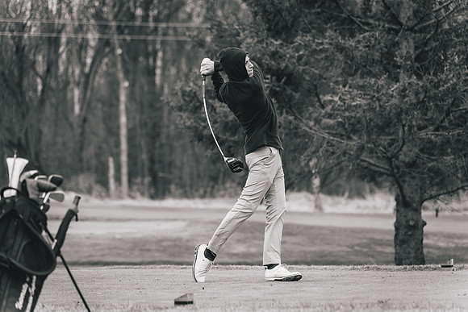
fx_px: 1444
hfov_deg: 18.4
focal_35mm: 111
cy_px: 156
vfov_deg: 12.3
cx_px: 234
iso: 640
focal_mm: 107
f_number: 2.8
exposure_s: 1/3200
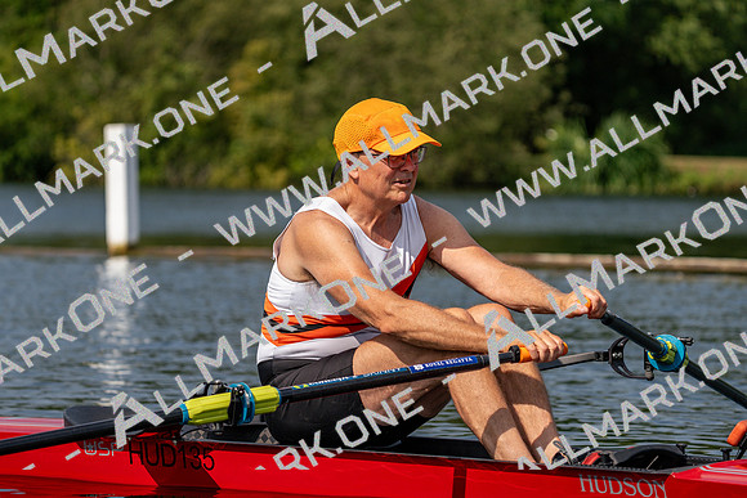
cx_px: 374
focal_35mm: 200
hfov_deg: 10.3
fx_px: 4151
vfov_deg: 6.9
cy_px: 249
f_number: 5.6
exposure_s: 1/1600
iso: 160
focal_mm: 200
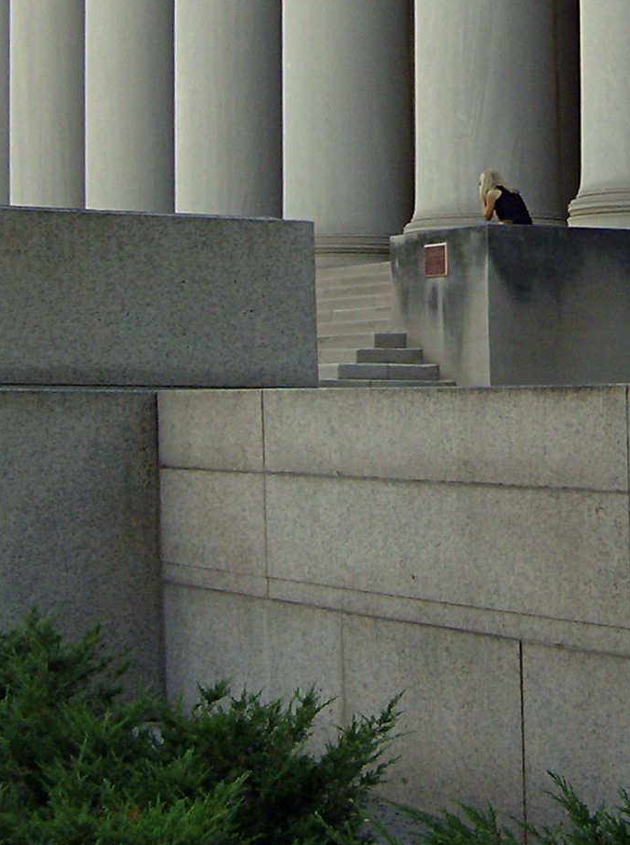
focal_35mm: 101
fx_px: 2461
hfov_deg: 14.5
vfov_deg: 18.9
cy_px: -27
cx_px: 542
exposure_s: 1/226
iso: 100
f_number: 4.7
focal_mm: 6
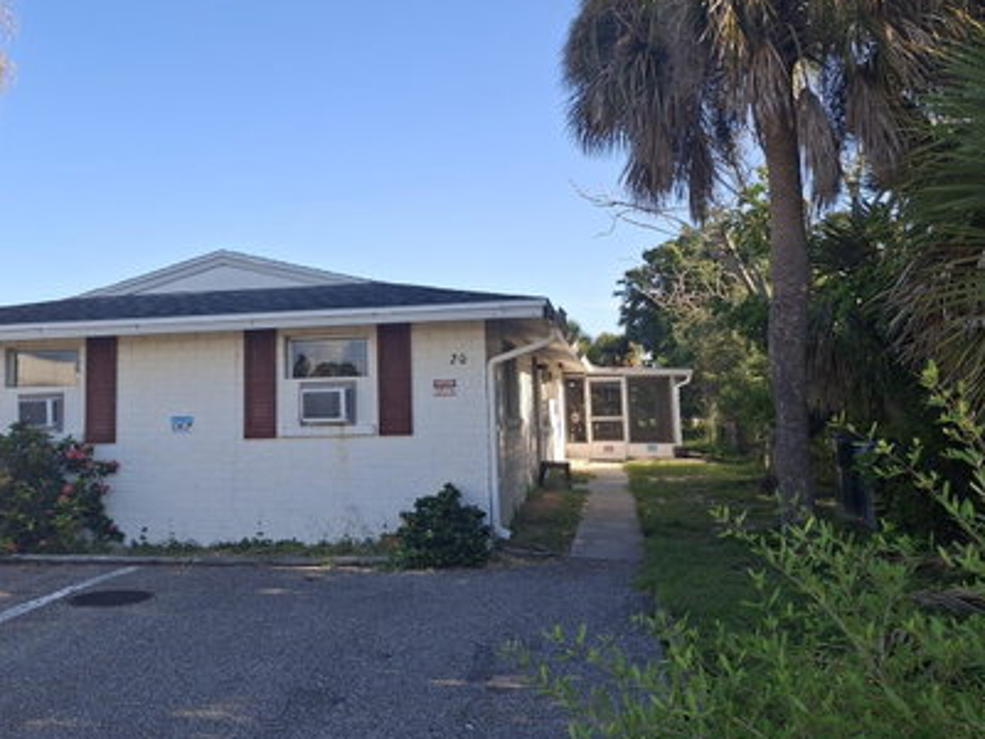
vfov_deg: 44.1
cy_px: 320
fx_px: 911
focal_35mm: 32
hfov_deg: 56.4
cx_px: 392
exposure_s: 1/937
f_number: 1.8
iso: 32
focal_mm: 4.69
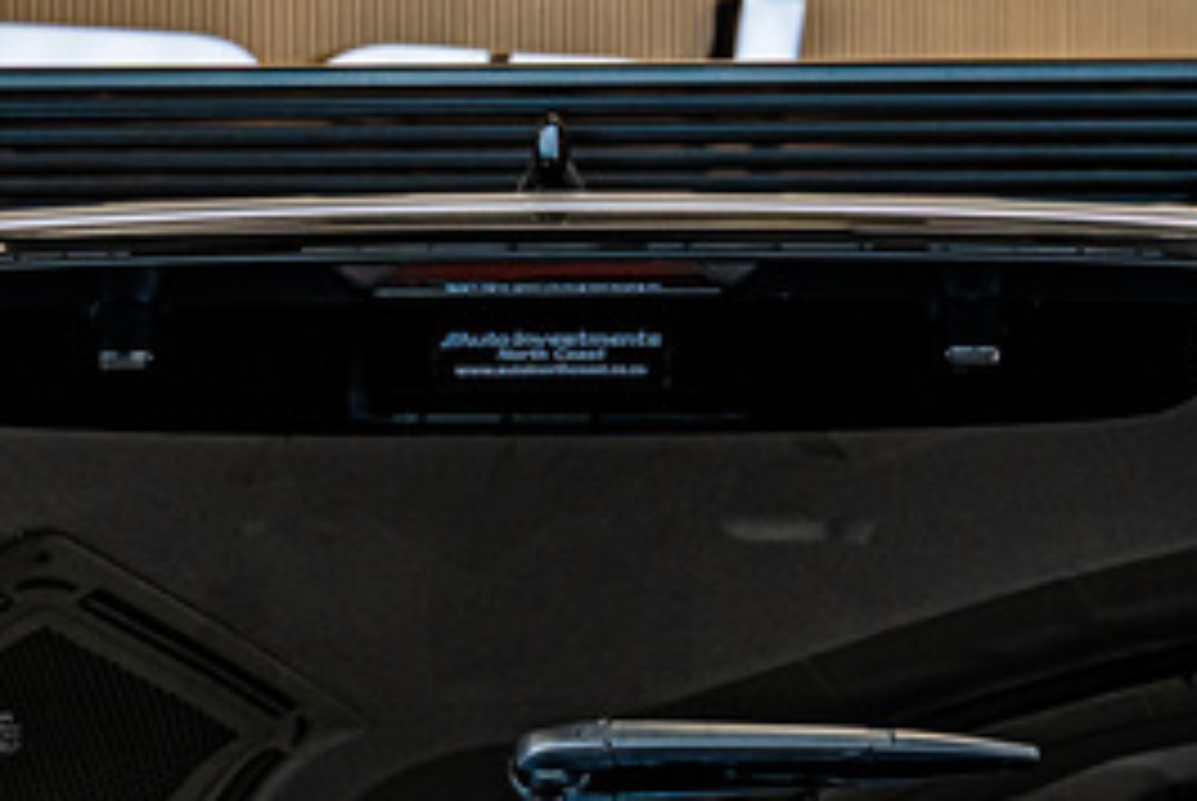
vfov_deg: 6.2
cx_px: 569
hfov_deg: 9.4
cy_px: 1116
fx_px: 7290
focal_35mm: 219
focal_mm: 57
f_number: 4
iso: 500
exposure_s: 1/125
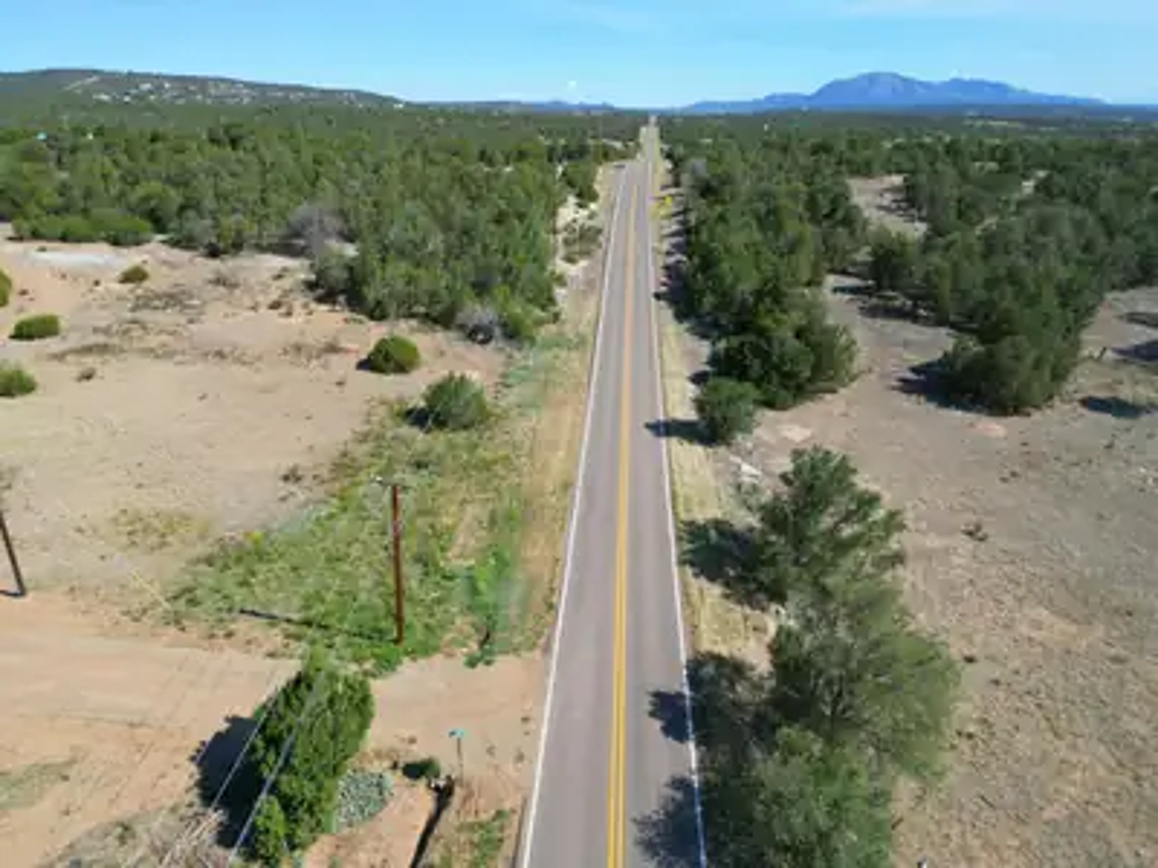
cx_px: 579
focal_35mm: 24
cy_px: 434
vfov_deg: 56.8
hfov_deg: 71.6
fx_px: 803
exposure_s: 1/2000
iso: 120
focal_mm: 6.72
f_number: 1.7
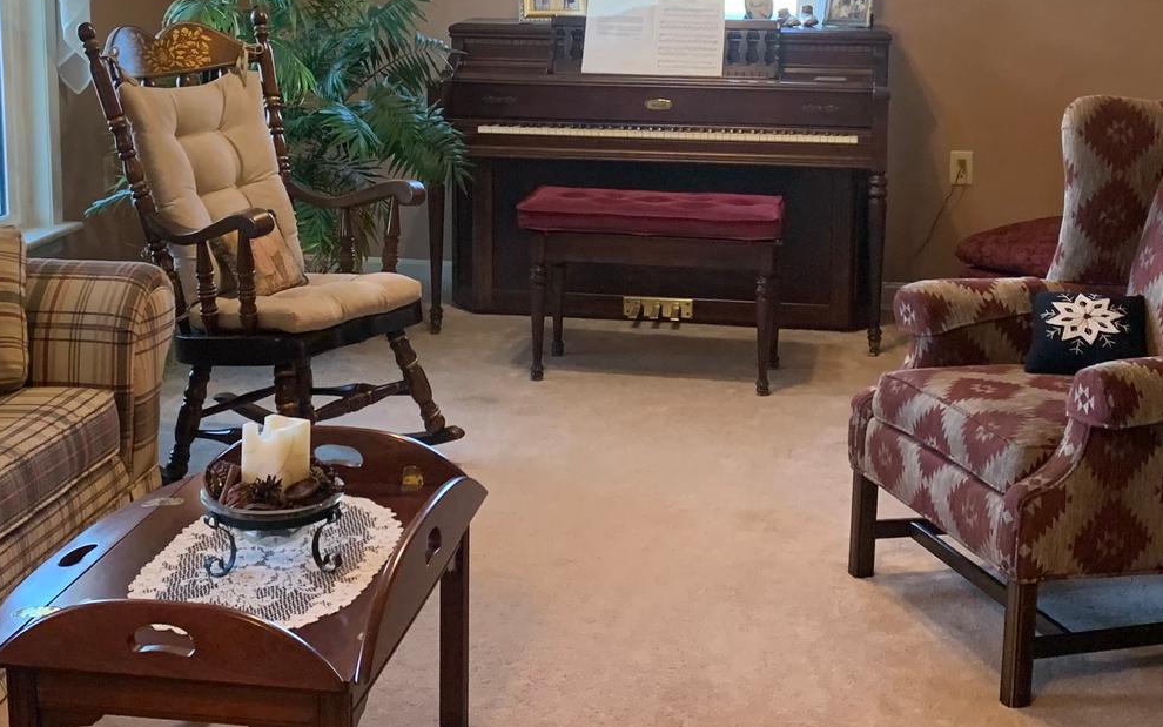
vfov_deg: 22.4
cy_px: 115
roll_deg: +0.6
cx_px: 566
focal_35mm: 57
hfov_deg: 35.7
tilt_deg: -0.9
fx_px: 1807
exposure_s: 1/60
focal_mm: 4.25
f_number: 1.8
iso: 200
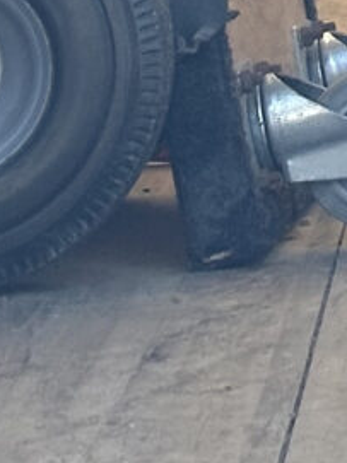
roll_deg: -0.1
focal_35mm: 340
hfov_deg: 4.2
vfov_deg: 5.4
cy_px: -981
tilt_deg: +3.9
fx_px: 4548
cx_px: 1140
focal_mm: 6.86
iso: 64
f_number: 1.78
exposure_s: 1/797
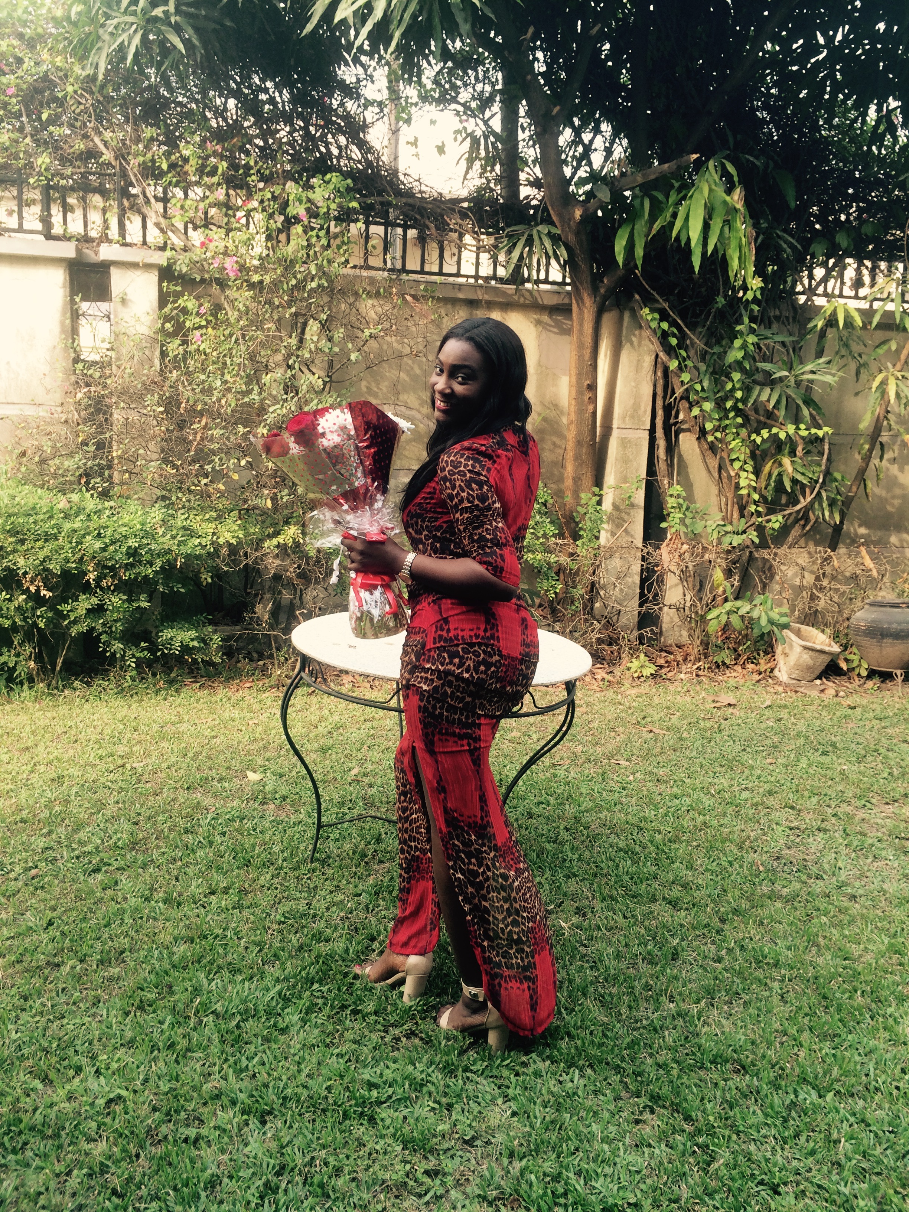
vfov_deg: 61.7
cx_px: 454
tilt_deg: -10.0
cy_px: 606
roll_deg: -2.1
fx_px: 1015
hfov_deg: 48.2
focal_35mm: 29
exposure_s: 1/120
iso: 32
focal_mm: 4.15
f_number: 2.2
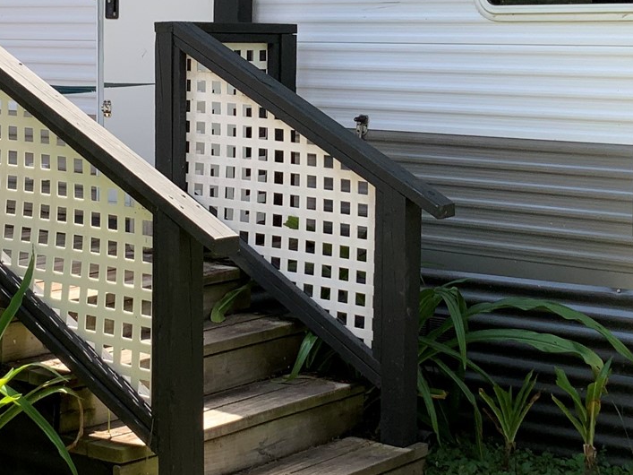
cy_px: 149
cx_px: 308
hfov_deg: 23.3
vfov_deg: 17.5
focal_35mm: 84
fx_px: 1536
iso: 16
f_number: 1.8
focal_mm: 3
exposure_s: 1/519
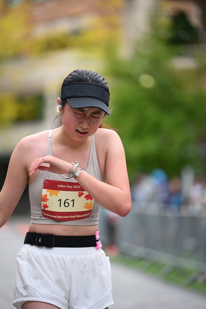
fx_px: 1501
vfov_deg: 11.7
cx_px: 103
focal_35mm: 175
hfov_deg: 7.9
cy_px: 154
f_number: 2.8
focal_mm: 175
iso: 640
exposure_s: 1/2500
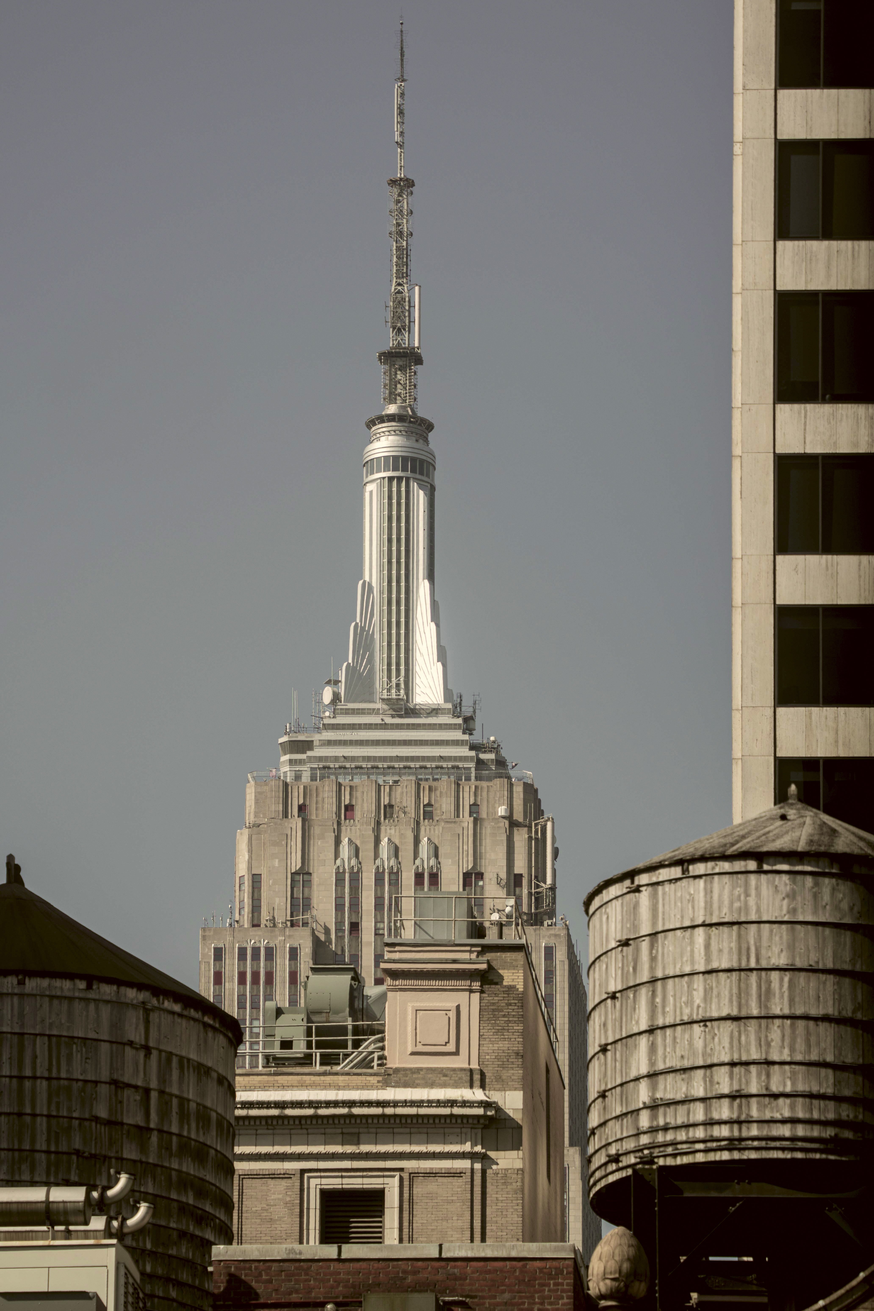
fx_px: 5899
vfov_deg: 12.7
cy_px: 656
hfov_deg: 8.5
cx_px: 437
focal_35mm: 162
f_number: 4.5
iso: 125
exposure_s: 1/400
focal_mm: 108
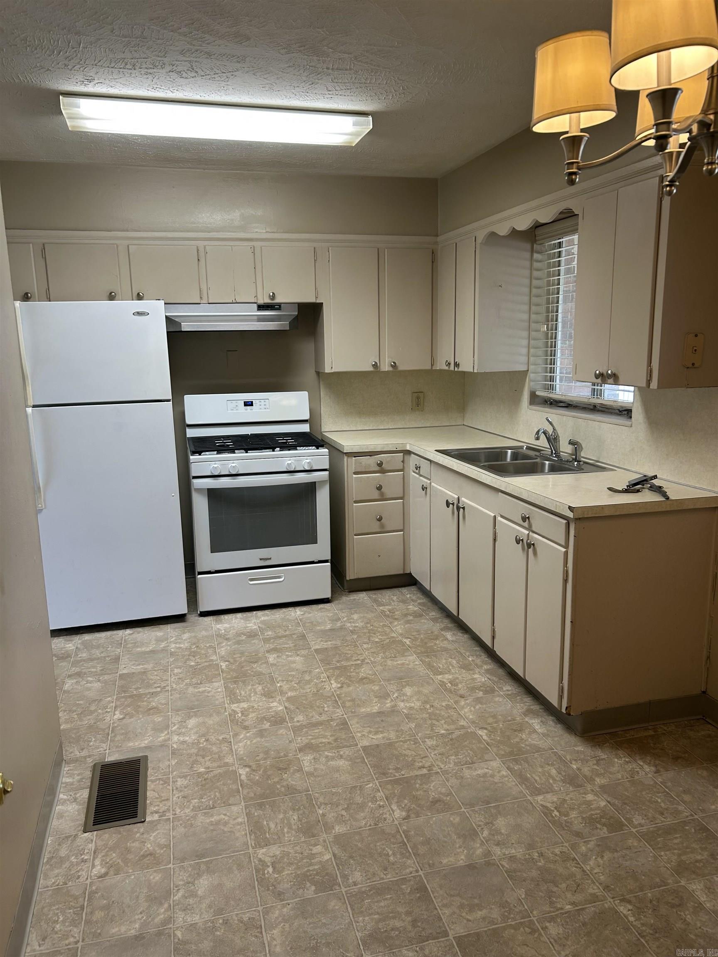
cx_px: 359
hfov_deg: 53.1
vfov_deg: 67.3
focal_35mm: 26
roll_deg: +1.3
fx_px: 719
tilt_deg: -9.0
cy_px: 478
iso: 64
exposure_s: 1/132
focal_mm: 5.7
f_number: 1.5
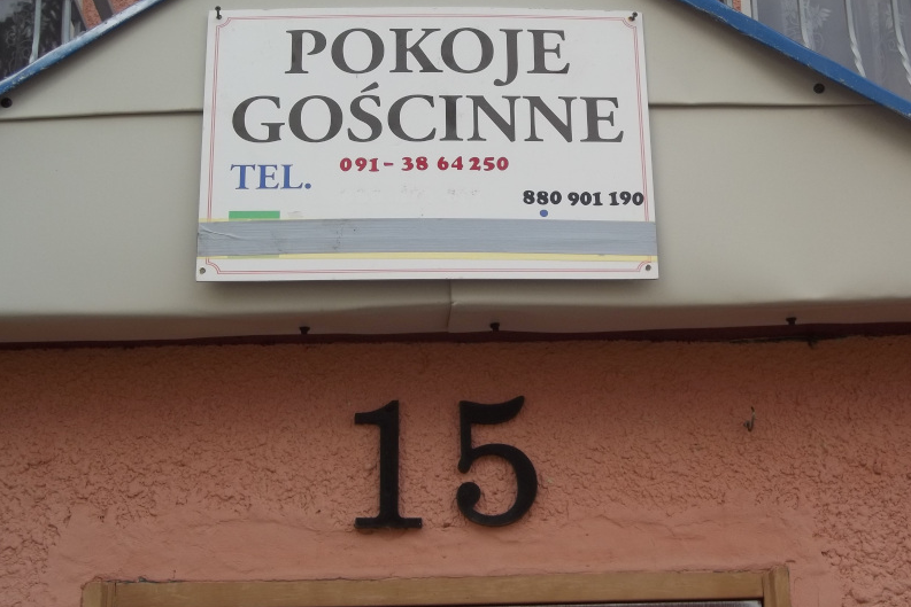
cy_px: 285
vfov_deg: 21.2
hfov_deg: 31.4
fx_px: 1620
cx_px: 454
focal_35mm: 64
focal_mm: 11
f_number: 4.1
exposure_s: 1/320
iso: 64
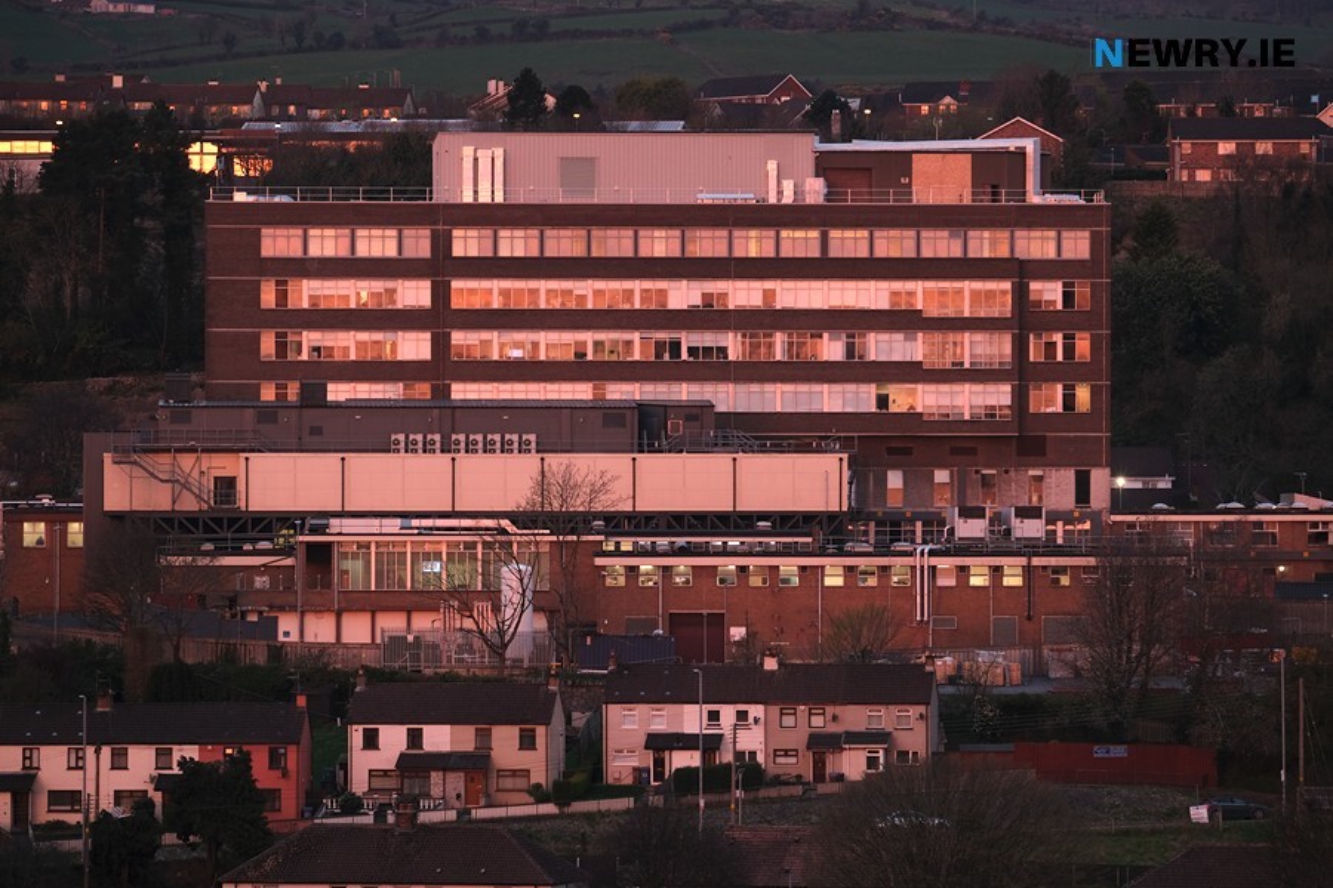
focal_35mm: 210
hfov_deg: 9.8
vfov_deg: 6.5
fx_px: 7775
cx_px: 666
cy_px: 444
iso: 400
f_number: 4
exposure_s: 1/100
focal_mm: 140
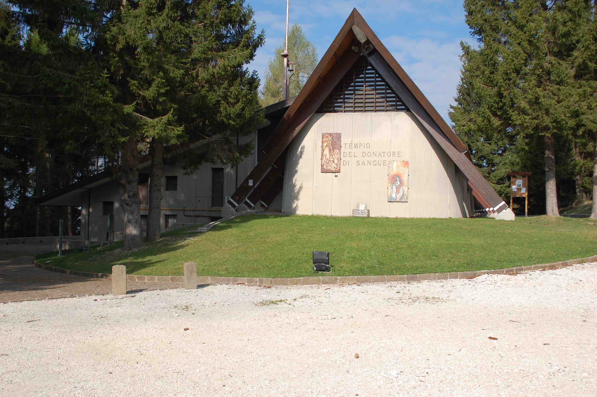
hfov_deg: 57.3
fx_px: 547
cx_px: 298
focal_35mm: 33
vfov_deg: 39.9
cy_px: 198
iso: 200
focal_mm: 22
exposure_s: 1/500
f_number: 8
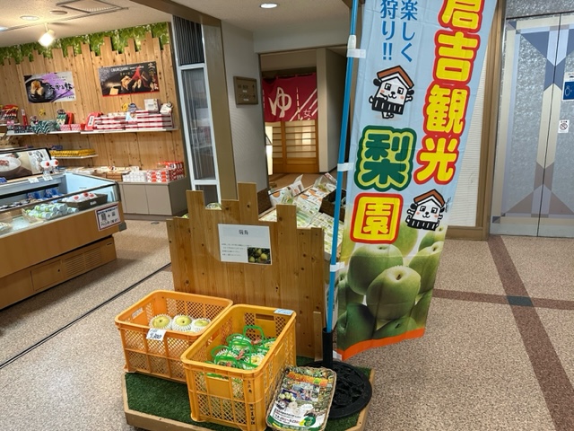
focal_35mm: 24
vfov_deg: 56.8
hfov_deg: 71.6
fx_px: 398
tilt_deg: -14.8
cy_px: 216
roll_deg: +3.4
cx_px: 287
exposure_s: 1/60
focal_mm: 6.86
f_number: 1.78
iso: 500
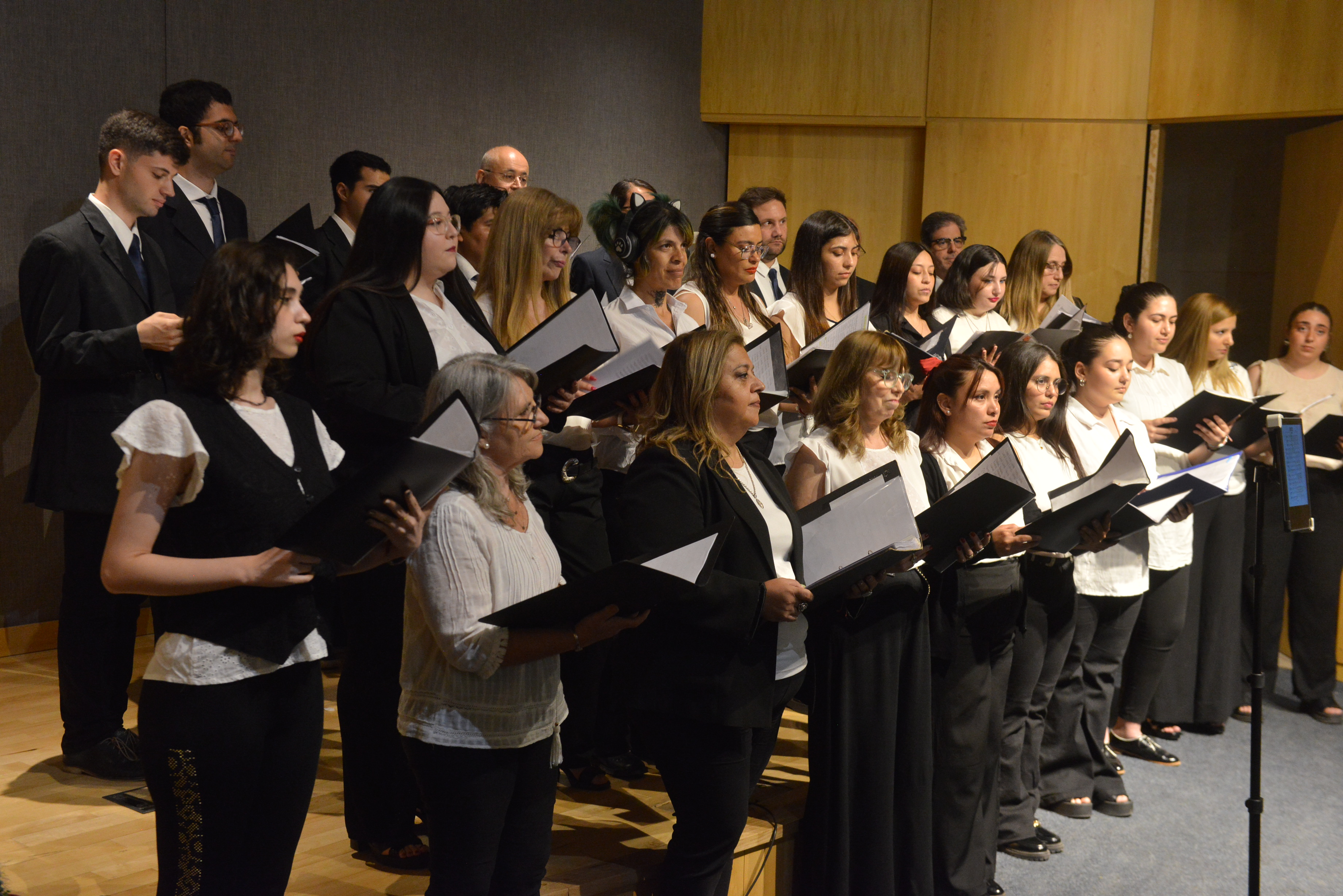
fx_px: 1642
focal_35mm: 44
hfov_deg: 44.5
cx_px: 672
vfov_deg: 30.5
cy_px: 448
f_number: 4.5
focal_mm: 44
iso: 2000
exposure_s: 1/40
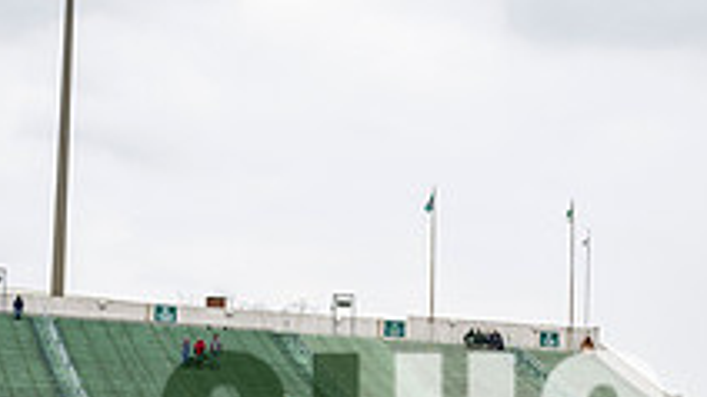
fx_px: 1743
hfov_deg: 22.9
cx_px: 414
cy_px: 509
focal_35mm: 93
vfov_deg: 12.6
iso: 100
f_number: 2.8
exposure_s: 1/500
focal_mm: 32.5
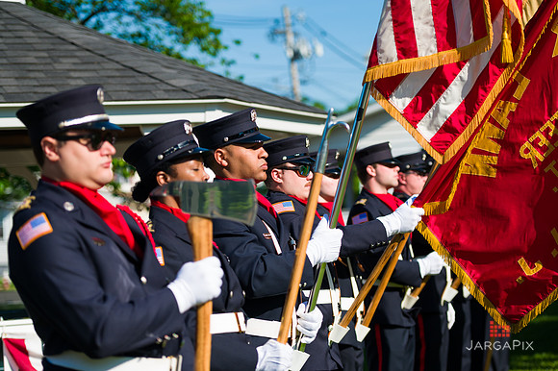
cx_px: 279
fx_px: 1394
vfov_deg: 15.2
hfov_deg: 22.6
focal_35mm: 90
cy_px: 186
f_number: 3.2
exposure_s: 1/3200
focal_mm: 90
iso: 200
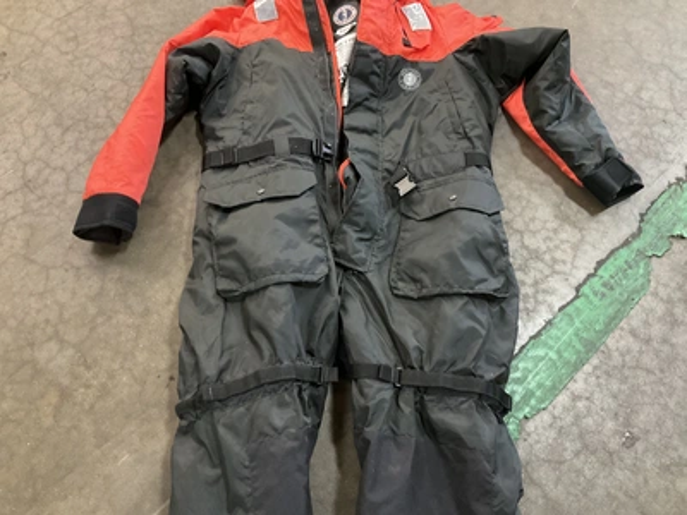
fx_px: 576
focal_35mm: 29
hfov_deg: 61.7
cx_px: 344
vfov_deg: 48.2
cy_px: 258
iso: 320
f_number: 1.8
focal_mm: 3
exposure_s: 1/30
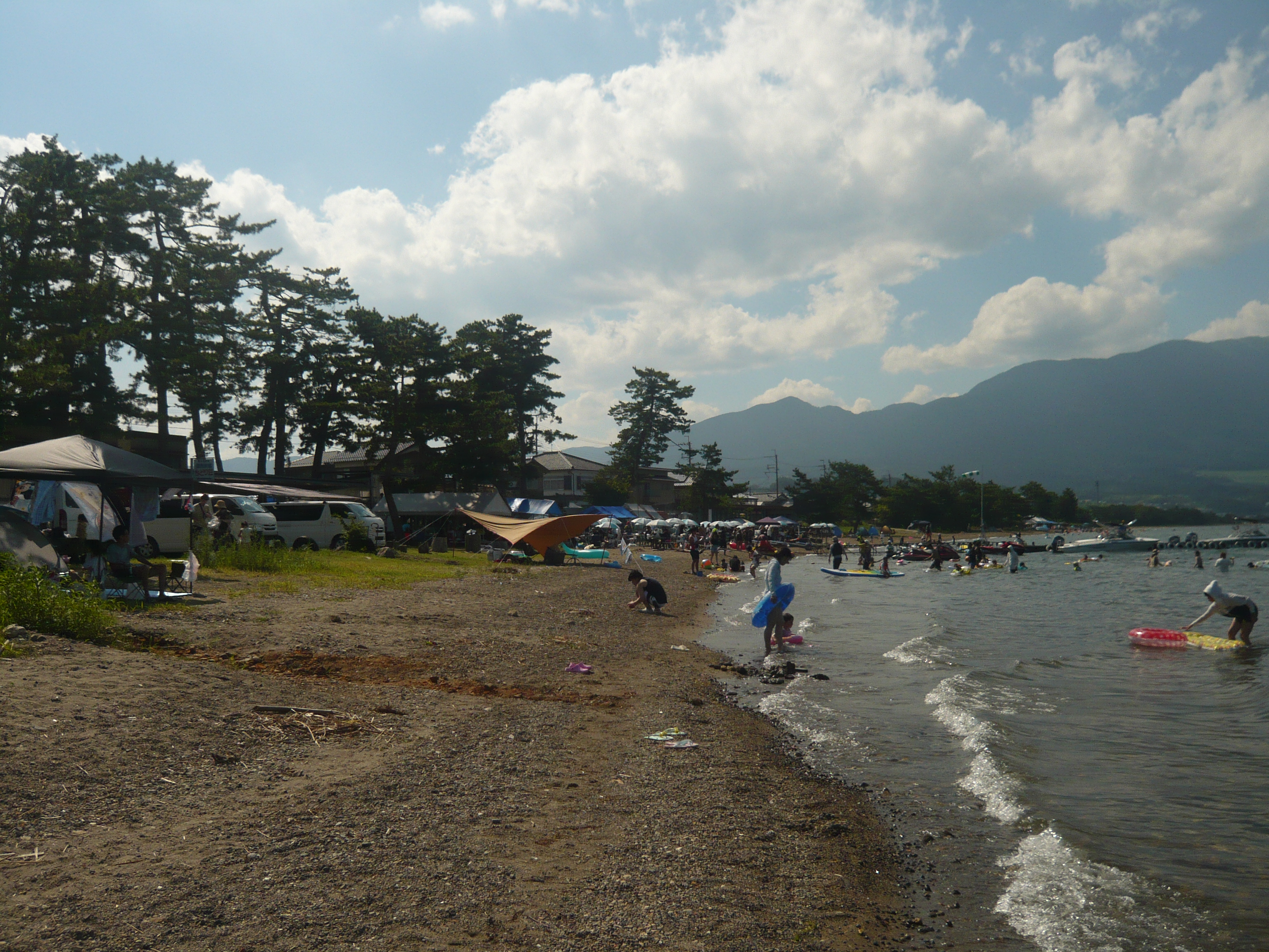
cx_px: 634
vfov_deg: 44.2
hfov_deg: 56.8
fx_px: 1173
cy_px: 476
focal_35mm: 32
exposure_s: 1/400
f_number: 9
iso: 100
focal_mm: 5.2
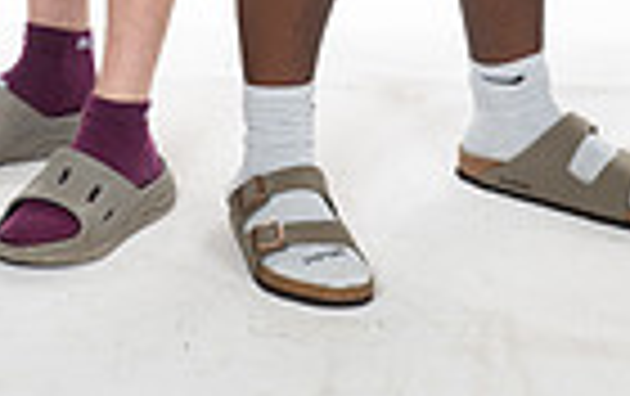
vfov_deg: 6.4
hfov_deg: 10.7
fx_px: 3371
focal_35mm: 196
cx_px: 202
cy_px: -554
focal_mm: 60
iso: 800
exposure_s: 1/320
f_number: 7.1
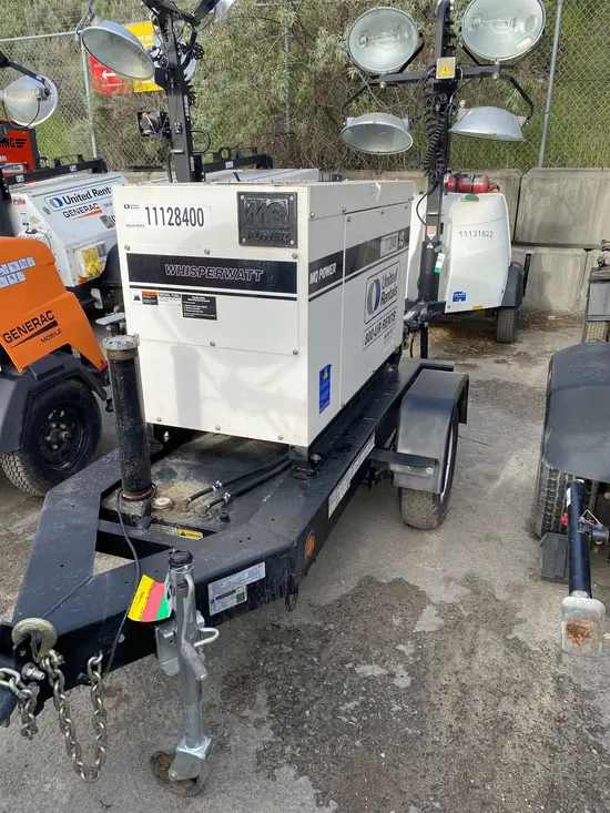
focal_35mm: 26
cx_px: 305
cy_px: 406
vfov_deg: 67.3
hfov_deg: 53.1
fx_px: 611
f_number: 1.8
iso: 32
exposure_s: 1/973
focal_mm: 4.25
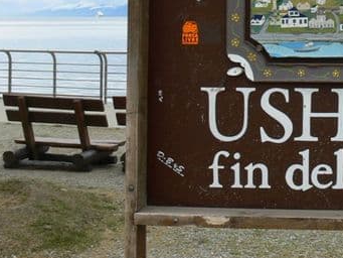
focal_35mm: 82
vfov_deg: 17.4
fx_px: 813
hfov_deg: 22.8
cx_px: 349
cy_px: -21
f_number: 5.6
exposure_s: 1/160
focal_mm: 7.5
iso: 80
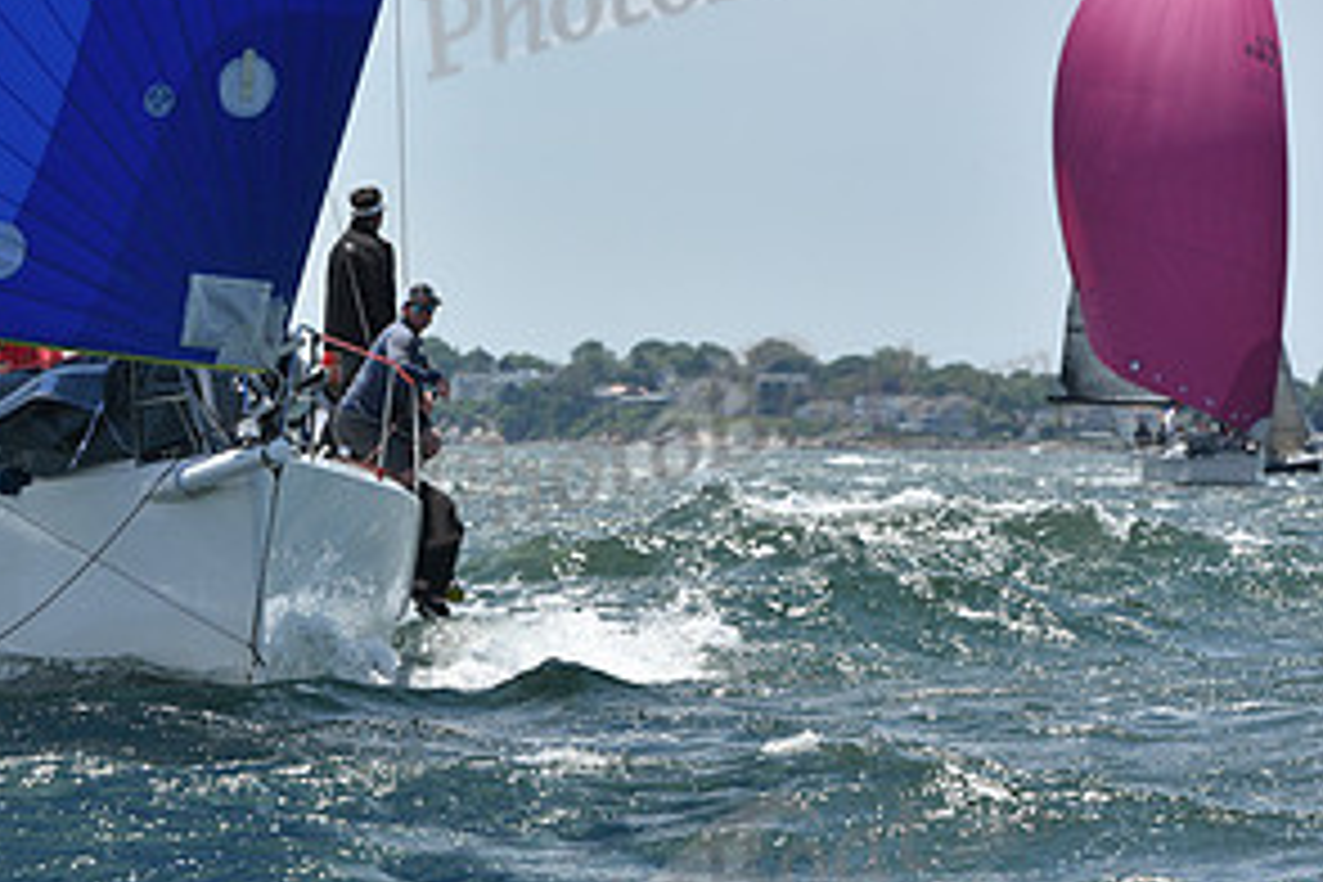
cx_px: 189
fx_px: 11245
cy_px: 259
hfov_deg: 6.7
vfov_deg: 4.5
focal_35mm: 306
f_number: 8
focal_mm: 155
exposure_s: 1/1250
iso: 250
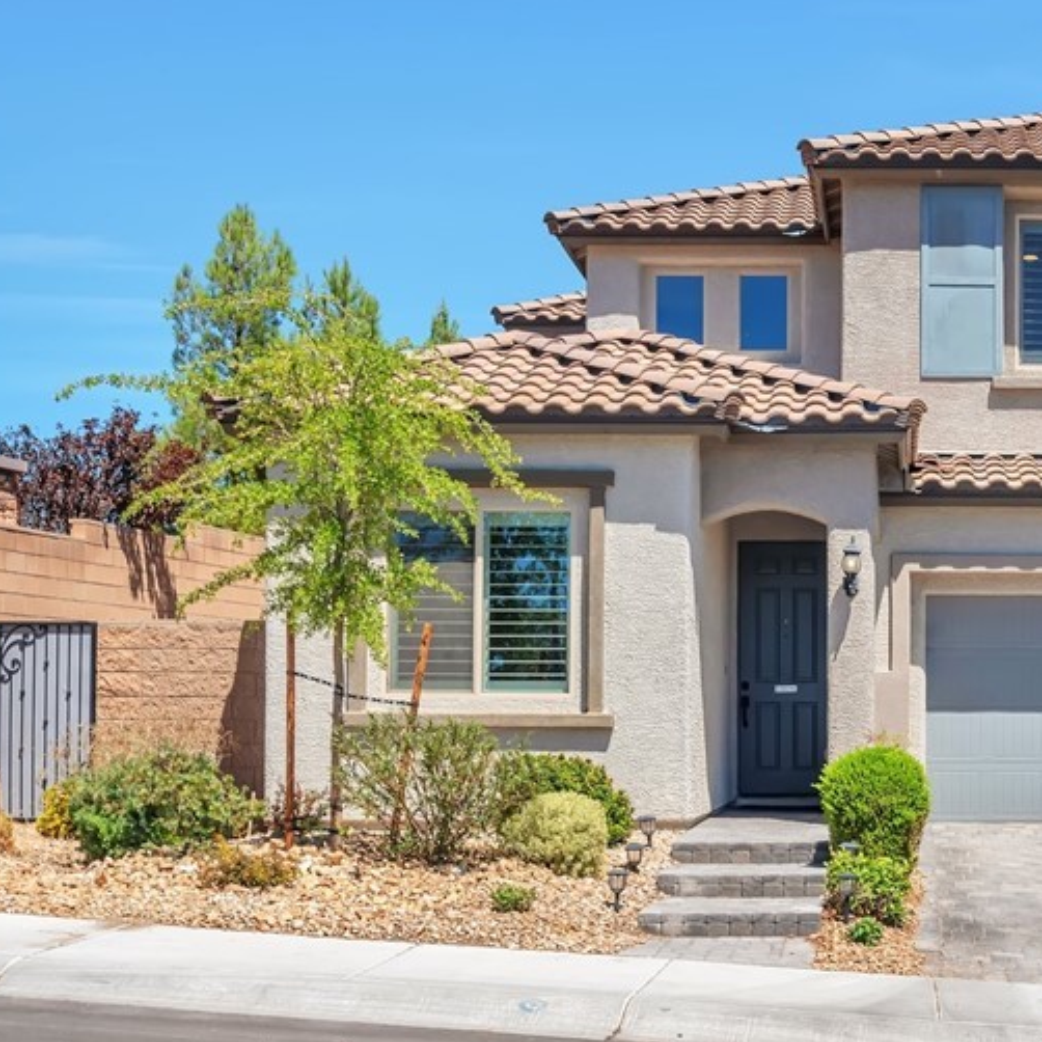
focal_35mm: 57
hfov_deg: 28.9
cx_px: 933
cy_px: 538
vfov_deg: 30.0
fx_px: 1941
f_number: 10
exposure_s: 1/200
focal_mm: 31
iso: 100
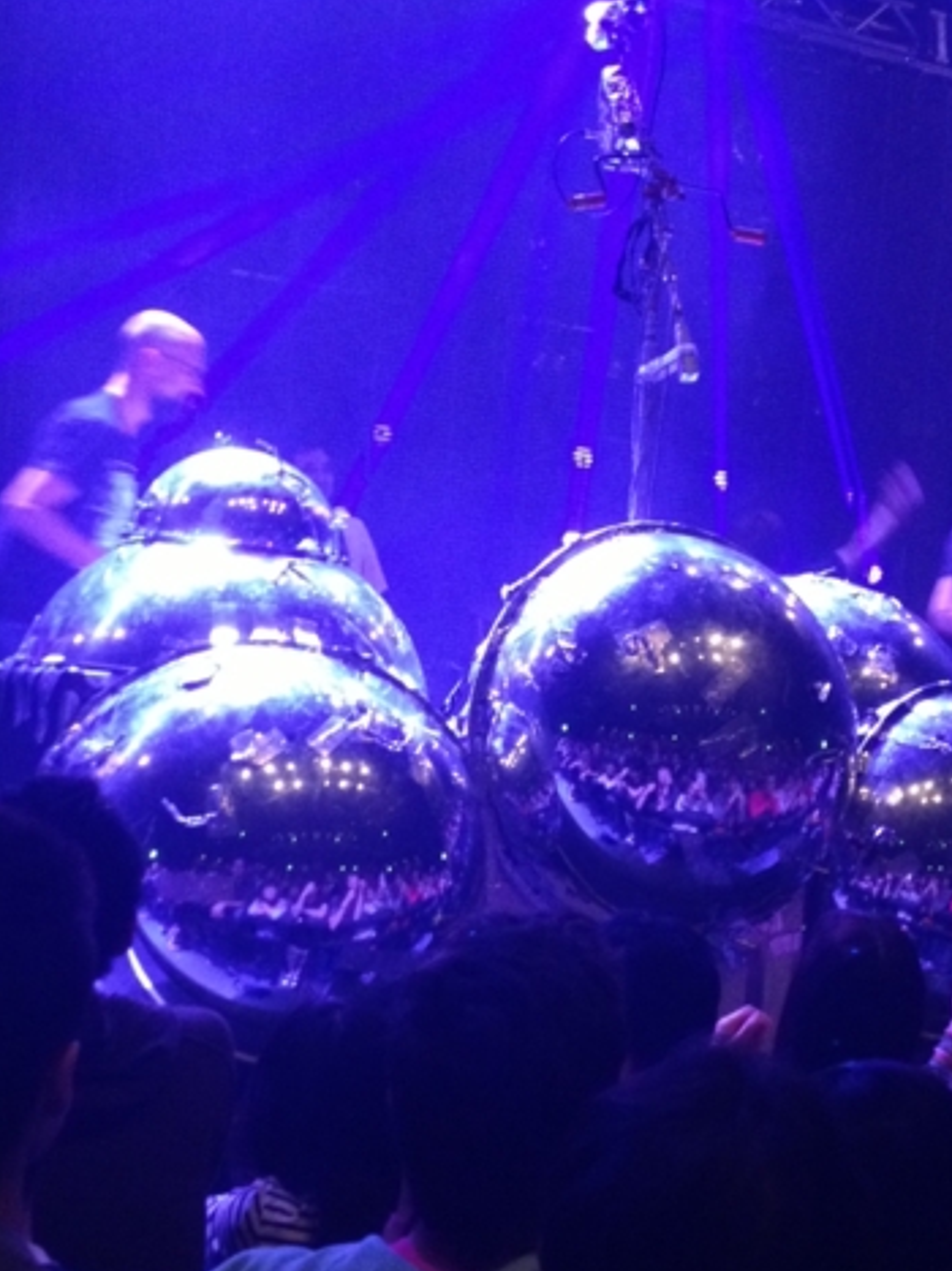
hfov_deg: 24.4
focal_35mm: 60
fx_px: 2201
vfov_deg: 32.1
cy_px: 721
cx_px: 552
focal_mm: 4.28
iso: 320
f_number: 2.4
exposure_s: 1/20
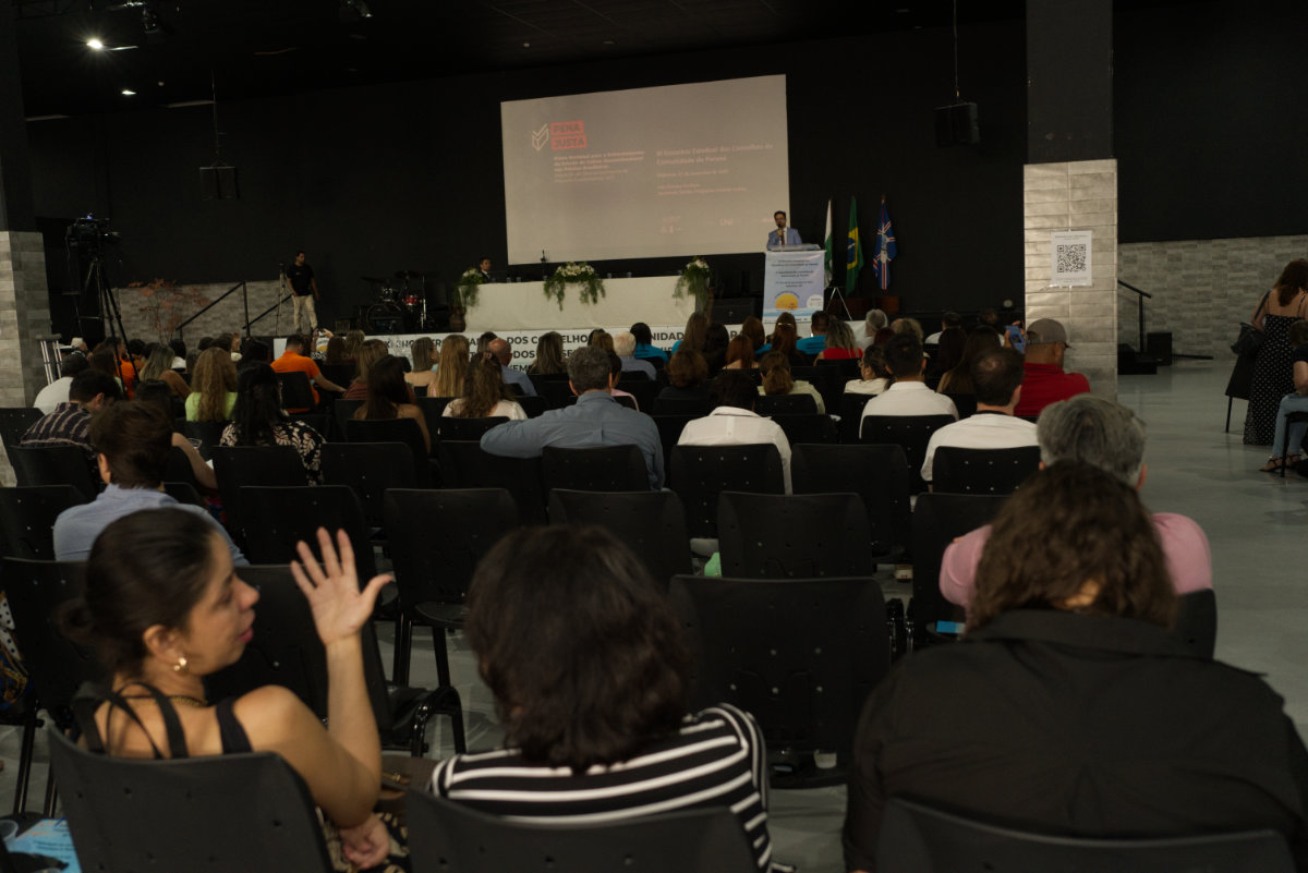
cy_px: 436
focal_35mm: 35
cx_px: 654
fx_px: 1272
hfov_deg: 54.4
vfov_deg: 37.9
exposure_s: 1/100
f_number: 4
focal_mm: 35
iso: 3200
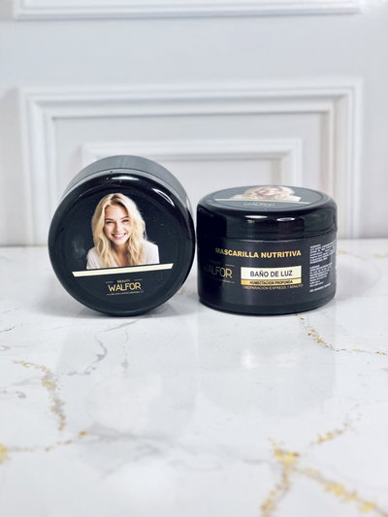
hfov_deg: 19.1
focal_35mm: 77
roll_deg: +0.6
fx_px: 1150
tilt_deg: -13.6
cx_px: 194
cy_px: 258
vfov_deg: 25.3
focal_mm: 9
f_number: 2.8
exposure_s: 1/100
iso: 200
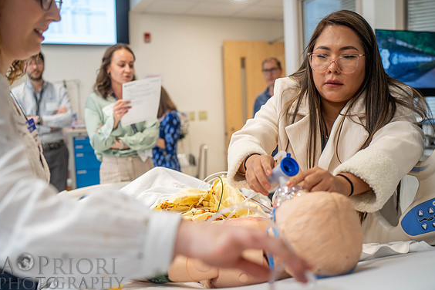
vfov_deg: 36.9
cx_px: 212
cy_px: 148
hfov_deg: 53.1
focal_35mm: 36
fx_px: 435
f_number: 2.2
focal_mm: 35
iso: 1000
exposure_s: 1/320
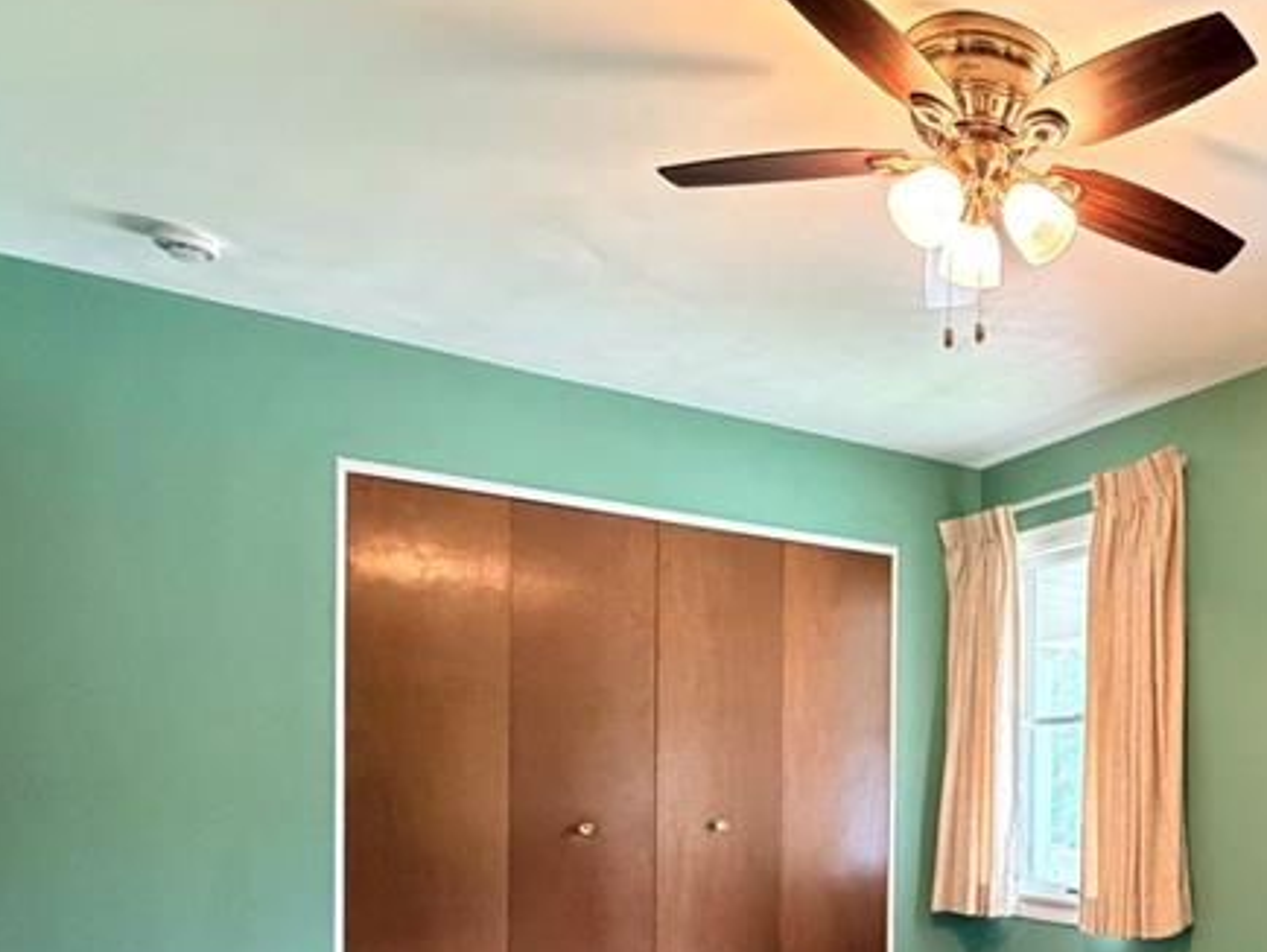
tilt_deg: -0.7
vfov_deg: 40.7
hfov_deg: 48.2
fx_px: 1209
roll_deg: -0.3
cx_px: 1191
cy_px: 800
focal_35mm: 33
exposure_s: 1/60
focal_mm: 2.22
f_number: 2.2
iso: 640
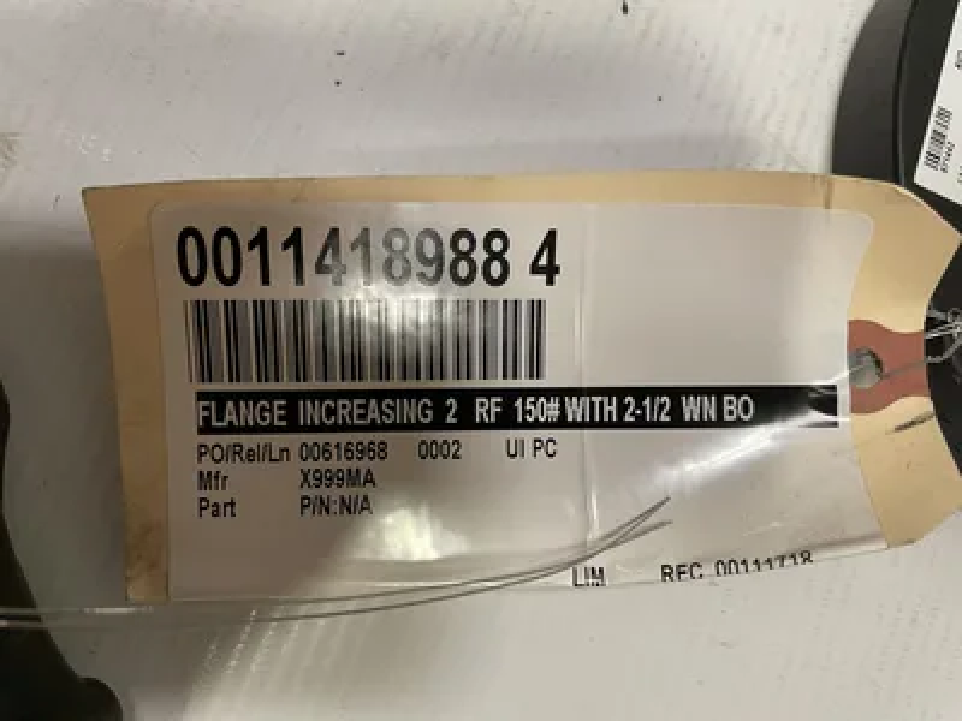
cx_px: 481
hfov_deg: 67.3
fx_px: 723
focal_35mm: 26
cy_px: 360
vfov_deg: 53.1
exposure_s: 1/60
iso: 100
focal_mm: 4.2
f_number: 1.6
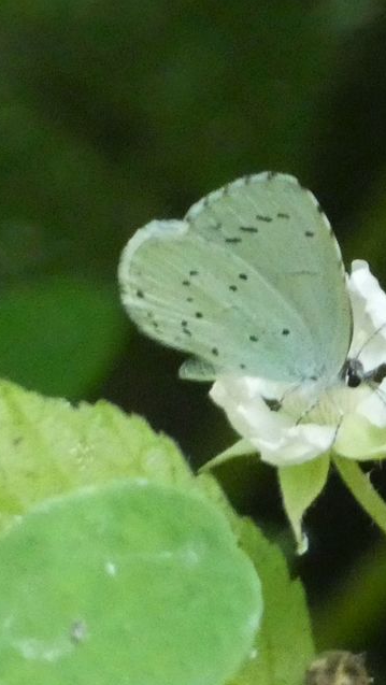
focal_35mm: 993
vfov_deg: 2.2
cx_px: 434
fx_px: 18042
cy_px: 343
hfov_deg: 1.2
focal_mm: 121.9
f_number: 5.6
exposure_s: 1/100
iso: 1600
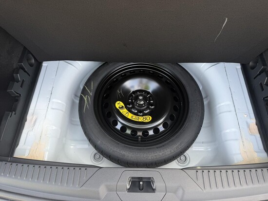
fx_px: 186
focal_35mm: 24
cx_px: 134
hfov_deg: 71.6
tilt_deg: -62.3
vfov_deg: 56.9
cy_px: 100
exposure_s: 1/121
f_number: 1.78
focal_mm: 6.76
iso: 50
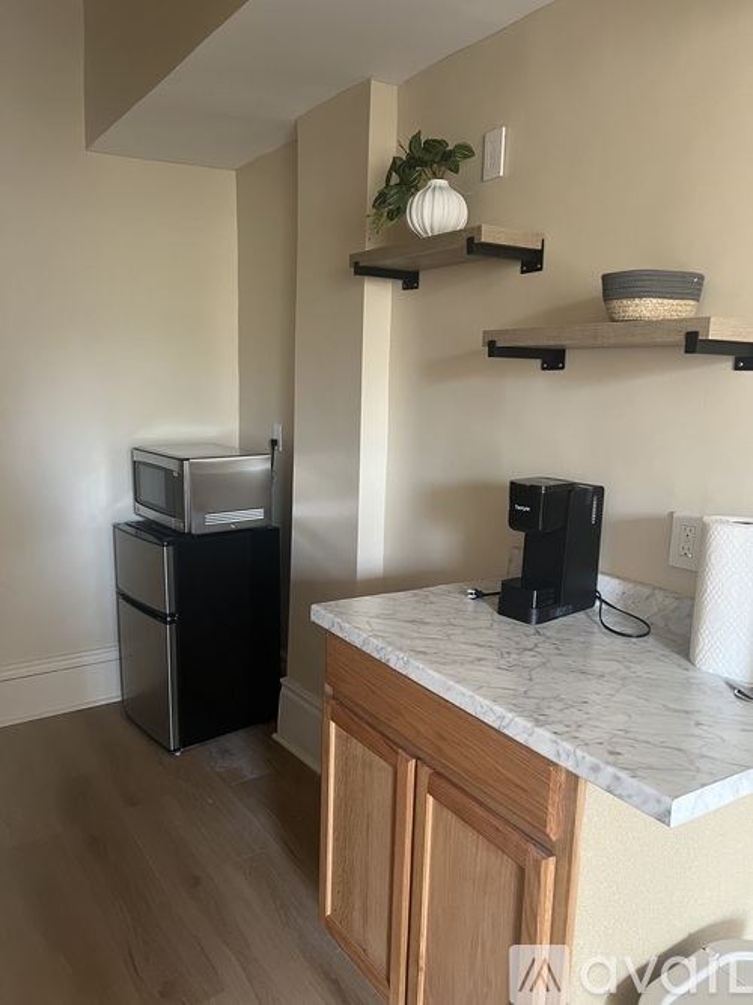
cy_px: 502
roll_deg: -1.4
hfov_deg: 53.0
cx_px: 376
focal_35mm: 26
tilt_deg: -9.6
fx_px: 754
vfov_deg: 67.3
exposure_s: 1/60
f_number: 1.5
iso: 320
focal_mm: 5.7
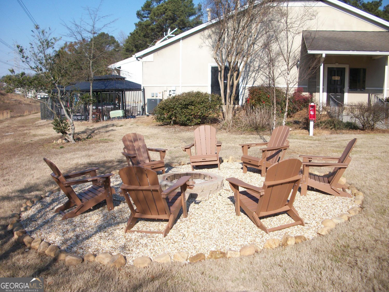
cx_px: 194
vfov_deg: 40.7
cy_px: 146
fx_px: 393
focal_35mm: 35
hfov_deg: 52.6
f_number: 3.1
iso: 80
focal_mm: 6.3
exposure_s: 1/1000
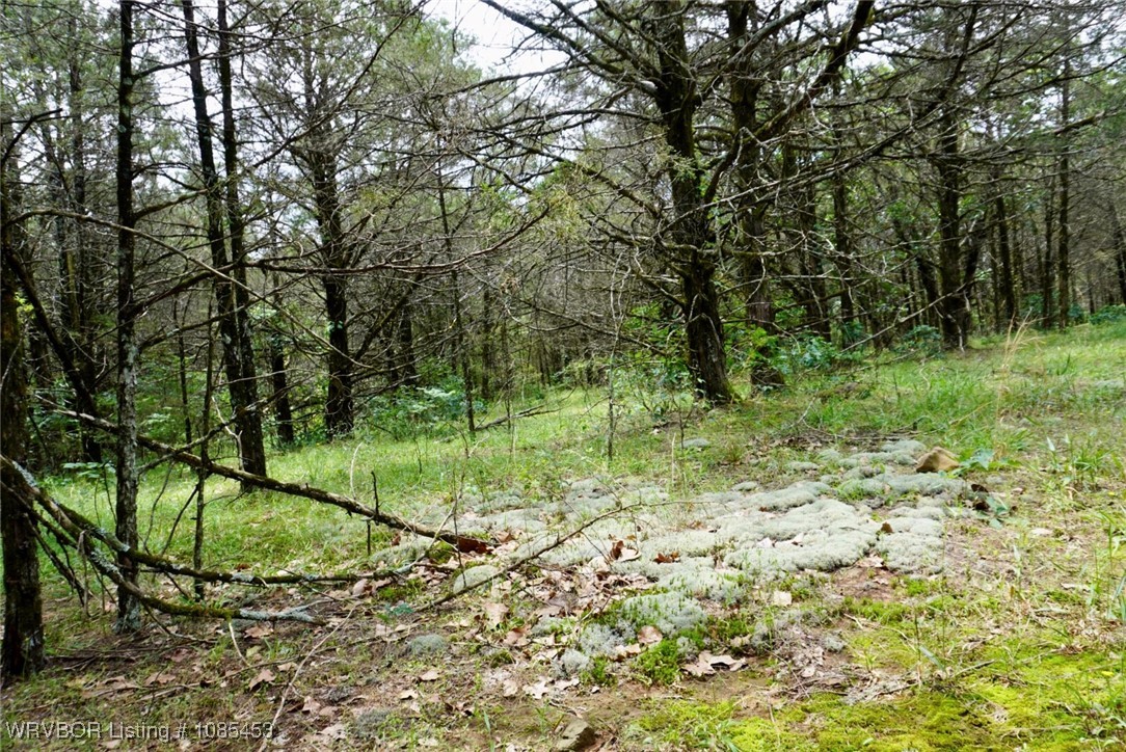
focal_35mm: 24
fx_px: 751
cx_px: 563
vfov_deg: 53.2
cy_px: 376
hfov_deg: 73.7
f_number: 5.6
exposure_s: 1/80
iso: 100
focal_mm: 16
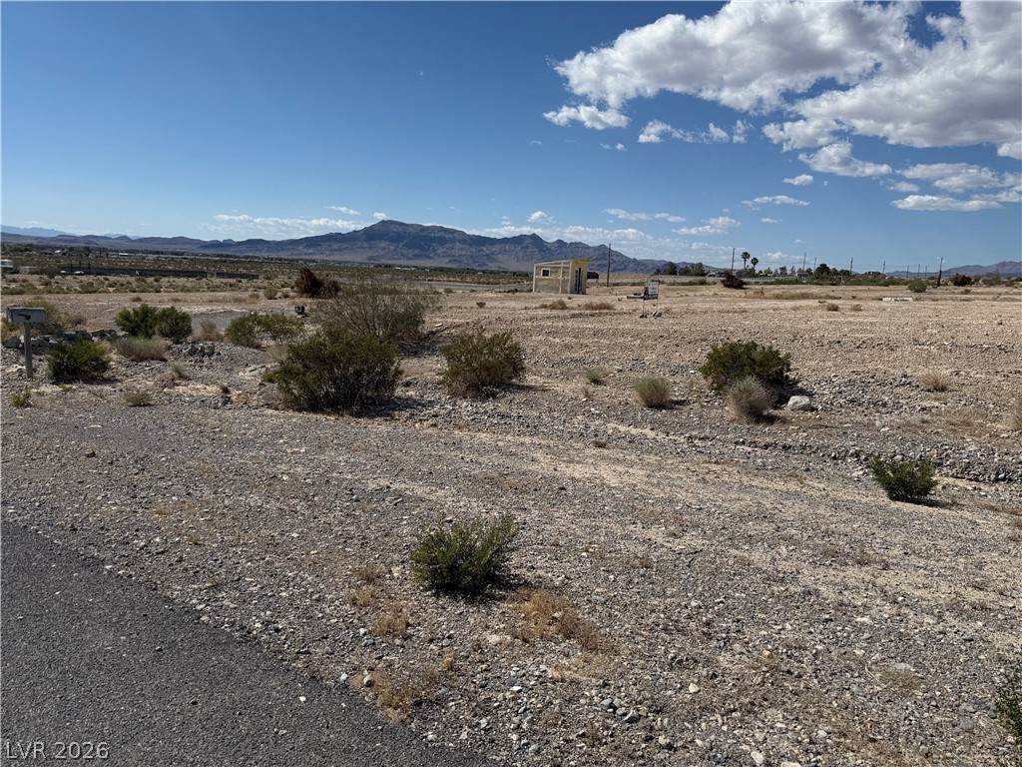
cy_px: 384
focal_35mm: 24
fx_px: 709
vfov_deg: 56.8
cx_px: 511
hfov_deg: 71.6
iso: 80
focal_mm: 6.76
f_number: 1.78
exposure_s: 1/10309
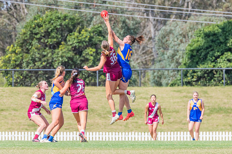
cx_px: 117
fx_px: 3945
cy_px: 56
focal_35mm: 612
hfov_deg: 3.4
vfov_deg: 2.2
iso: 800
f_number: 10
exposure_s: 1/1250
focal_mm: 420
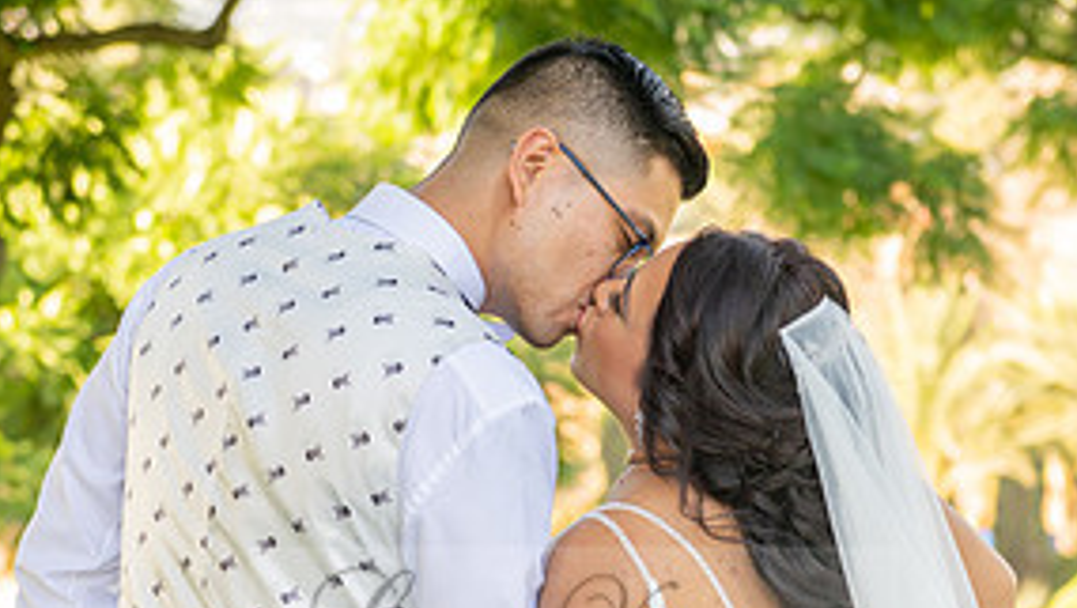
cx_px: 578
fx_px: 3774
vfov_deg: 9.1
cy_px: 636
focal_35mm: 132
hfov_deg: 16.2
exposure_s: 1/200
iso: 200
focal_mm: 62
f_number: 4.5
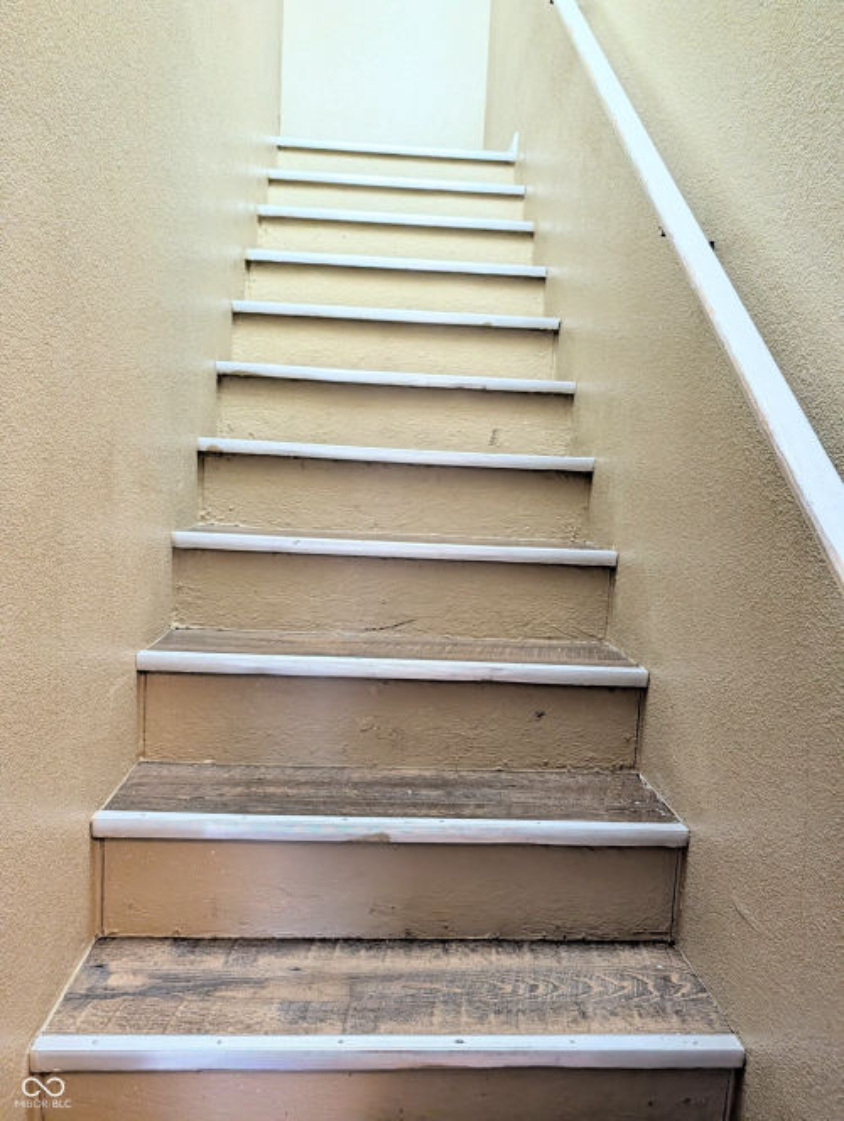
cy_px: 560
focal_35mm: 24
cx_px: 422
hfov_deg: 56.9
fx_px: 778
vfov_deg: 71.5
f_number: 1.68
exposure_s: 1/120
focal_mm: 6.9
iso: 947
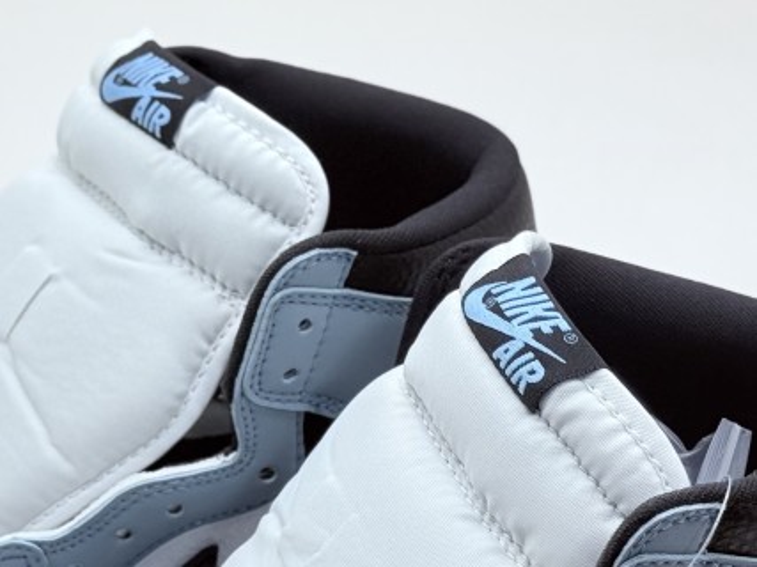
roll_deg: -0.2
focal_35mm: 48
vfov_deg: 30.3
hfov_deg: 39.7
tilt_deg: -26.7
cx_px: 378
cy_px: 284
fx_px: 1049
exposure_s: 1/646
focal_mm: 6.76
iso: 64
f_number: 1.78
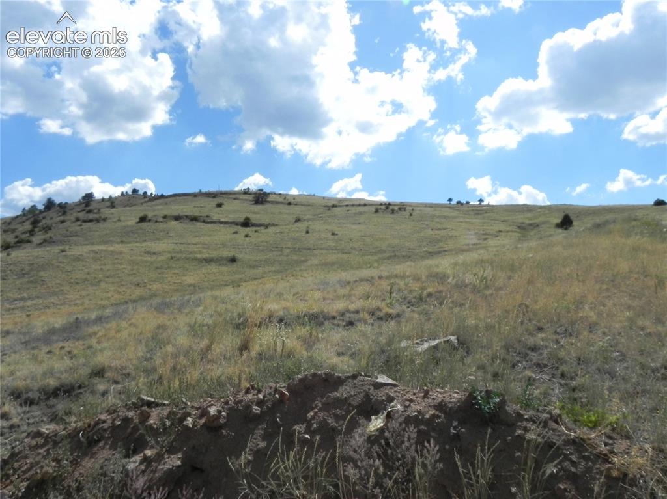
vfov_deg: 48.2
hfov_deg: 61.7
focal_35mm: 29
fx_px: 559
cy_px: 250
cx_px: 334
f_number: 8
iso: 160
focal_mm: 5.2
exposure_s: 1/652
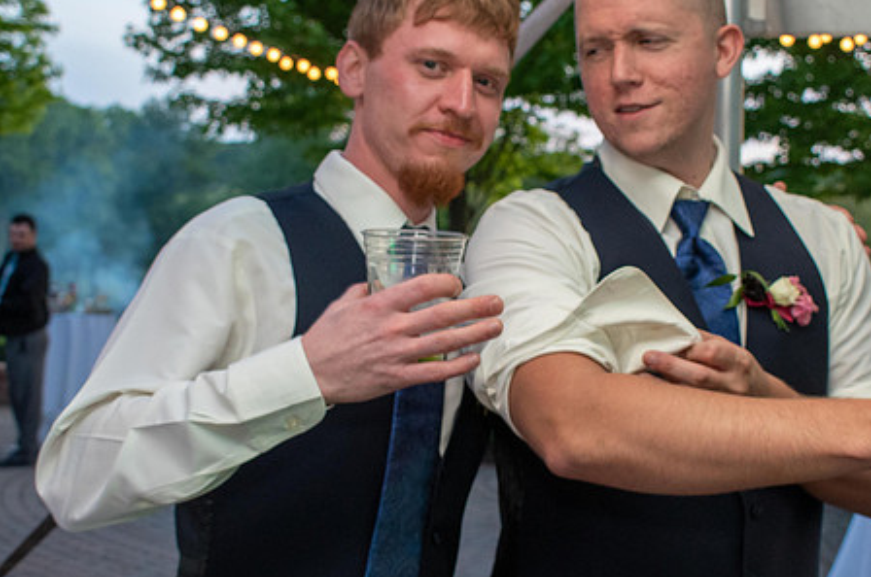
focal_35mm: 58
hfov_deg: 34.5
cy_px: 315
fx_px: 1401
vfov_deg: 23.3
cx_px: 479
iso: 800
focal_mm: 22
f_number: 5
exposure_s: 1/100
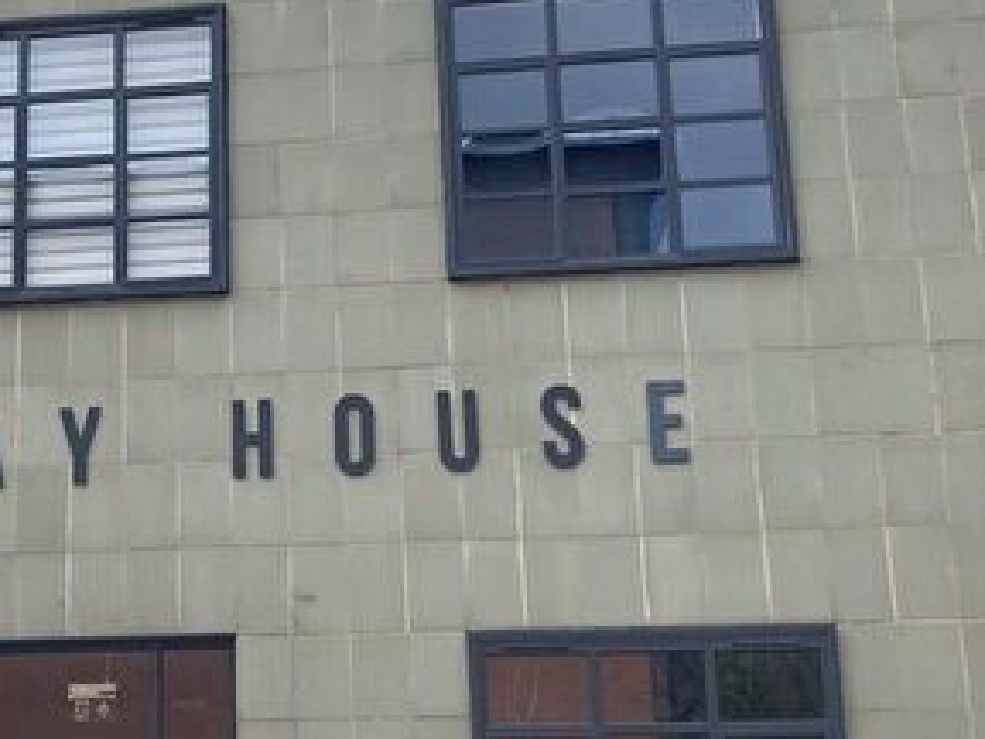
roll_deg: -1.0
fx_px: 1935
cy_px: 361
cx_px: 178
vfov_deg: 21.6
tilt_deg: +13.8
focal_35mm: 68
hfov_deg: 27.9
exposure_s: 1/934
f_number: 1.8
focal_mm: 3.99
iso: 20
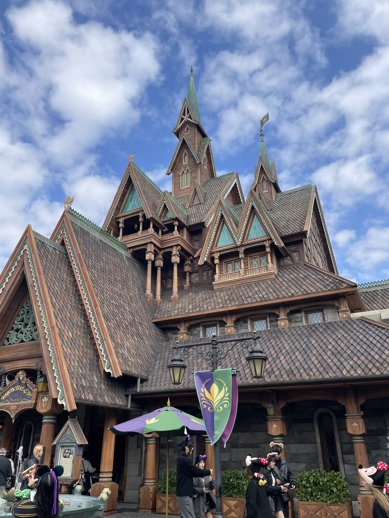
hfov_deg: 53.1
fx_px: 390
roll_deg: +1.4
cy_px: 259
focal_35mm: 26
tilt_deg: +26.6
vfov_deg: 67.3
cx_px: 194
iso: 32
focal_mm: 4.2
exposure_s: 1/2304
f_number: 1.6
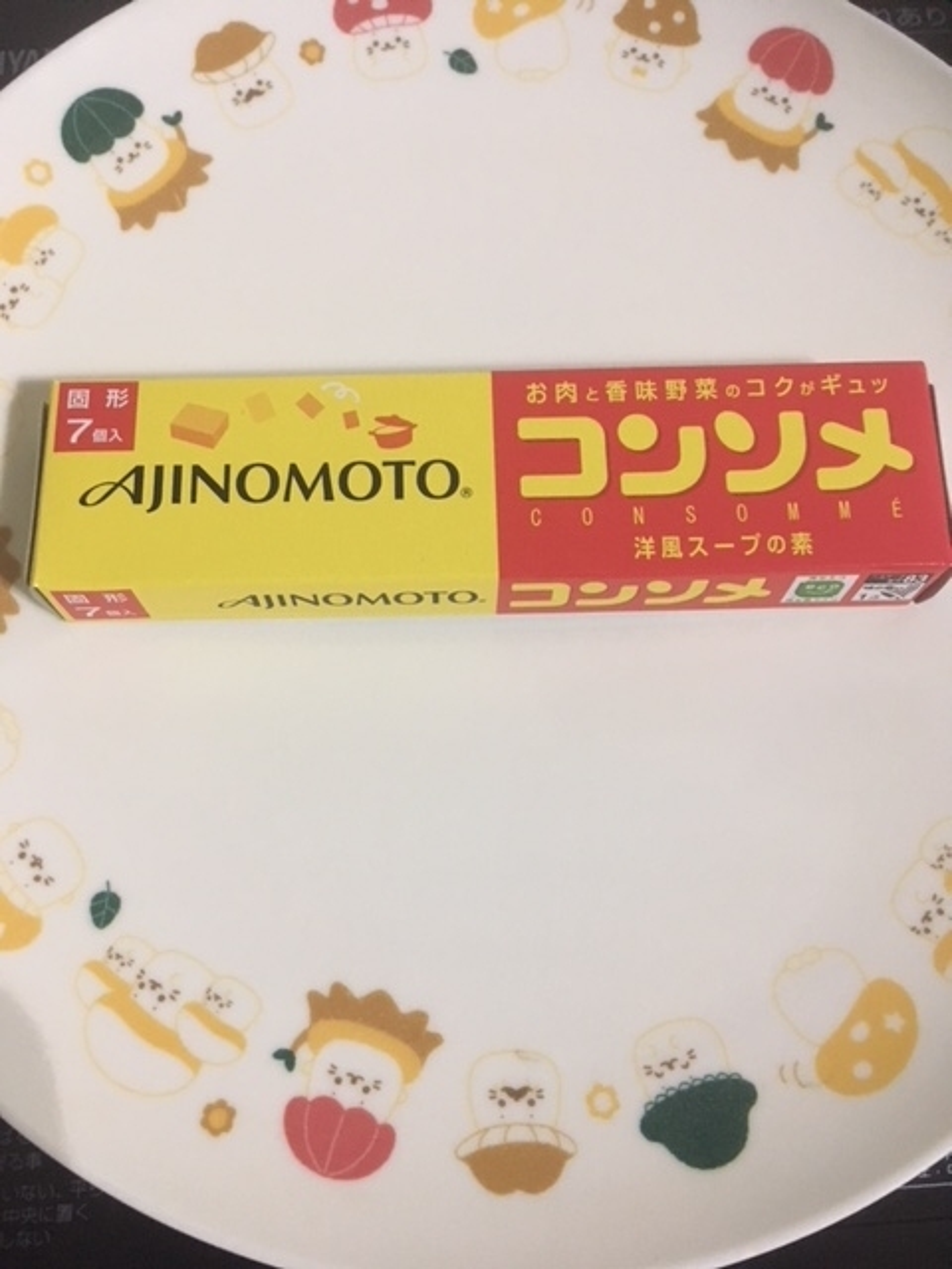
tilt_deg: -74.7
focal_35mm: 29
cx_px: 476
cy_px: 634
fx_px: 1063
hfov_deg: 48.2
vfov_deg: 61.7
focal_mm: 4.15
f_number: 2.2
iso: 200
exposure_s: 1/24
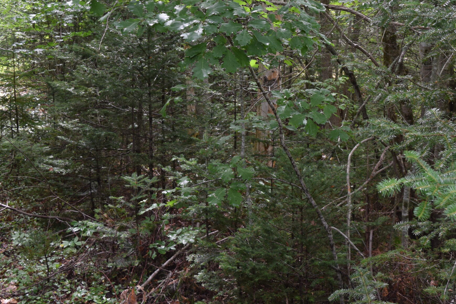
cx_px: 268
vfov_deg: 20.8
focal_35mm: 65
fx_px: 822
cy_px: 75
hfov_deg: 31.0
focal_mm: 25
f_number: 5.6
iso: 400
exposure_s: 1/125
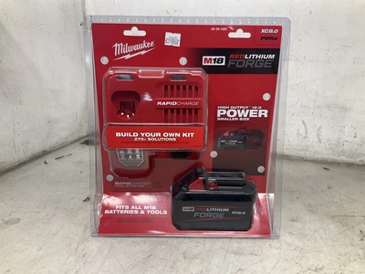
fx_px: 306
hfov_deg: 61.7
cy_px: 137
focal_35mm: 29
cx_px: 182
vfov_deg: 48.2
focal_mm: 3
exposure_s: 1/120
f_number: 1.8
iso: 50
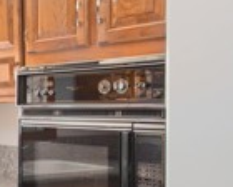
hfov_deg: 20.1
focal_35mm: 77
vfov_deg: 19.9
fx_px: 531
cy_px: 113
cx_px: -148
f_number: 8
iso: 400
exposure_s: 1/160
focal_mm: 18
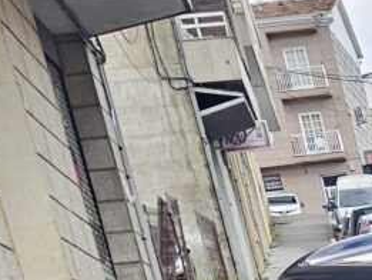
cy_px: 829
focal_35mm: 141
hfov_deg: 11.3
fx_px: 1516
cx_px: 925
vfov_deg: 8.8
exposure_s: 1/190
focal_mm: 6.3
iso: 40
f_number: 1.7
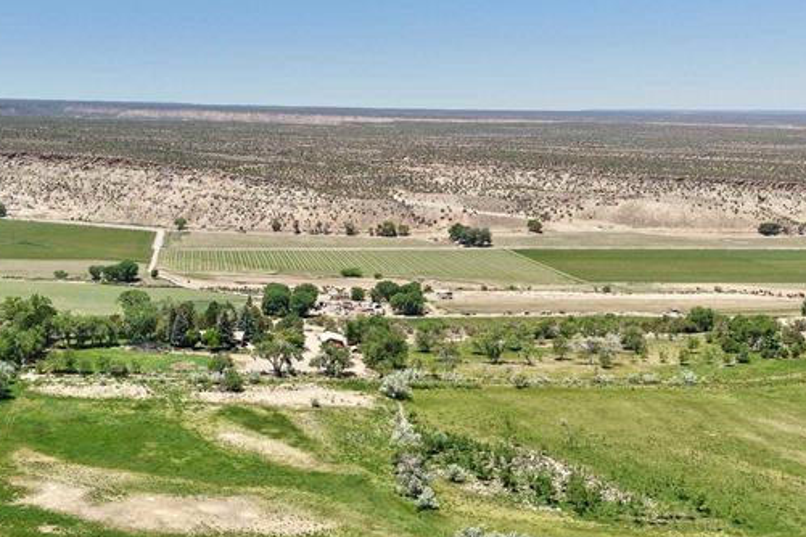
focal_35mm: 51
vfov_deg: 26.5
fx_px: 1142
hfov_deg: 38.2
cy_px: 296
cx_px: 233
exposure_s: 1/3000
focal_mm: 8.67
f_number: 1.8
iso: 100
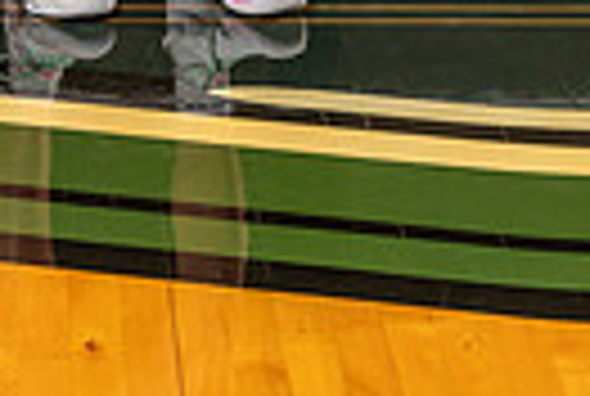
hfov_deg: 12.6
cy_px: -567
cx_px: 81
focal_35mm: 161
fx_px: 2645
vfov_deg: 7.9
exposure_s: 1/250
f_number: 11
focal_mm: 47
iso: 640
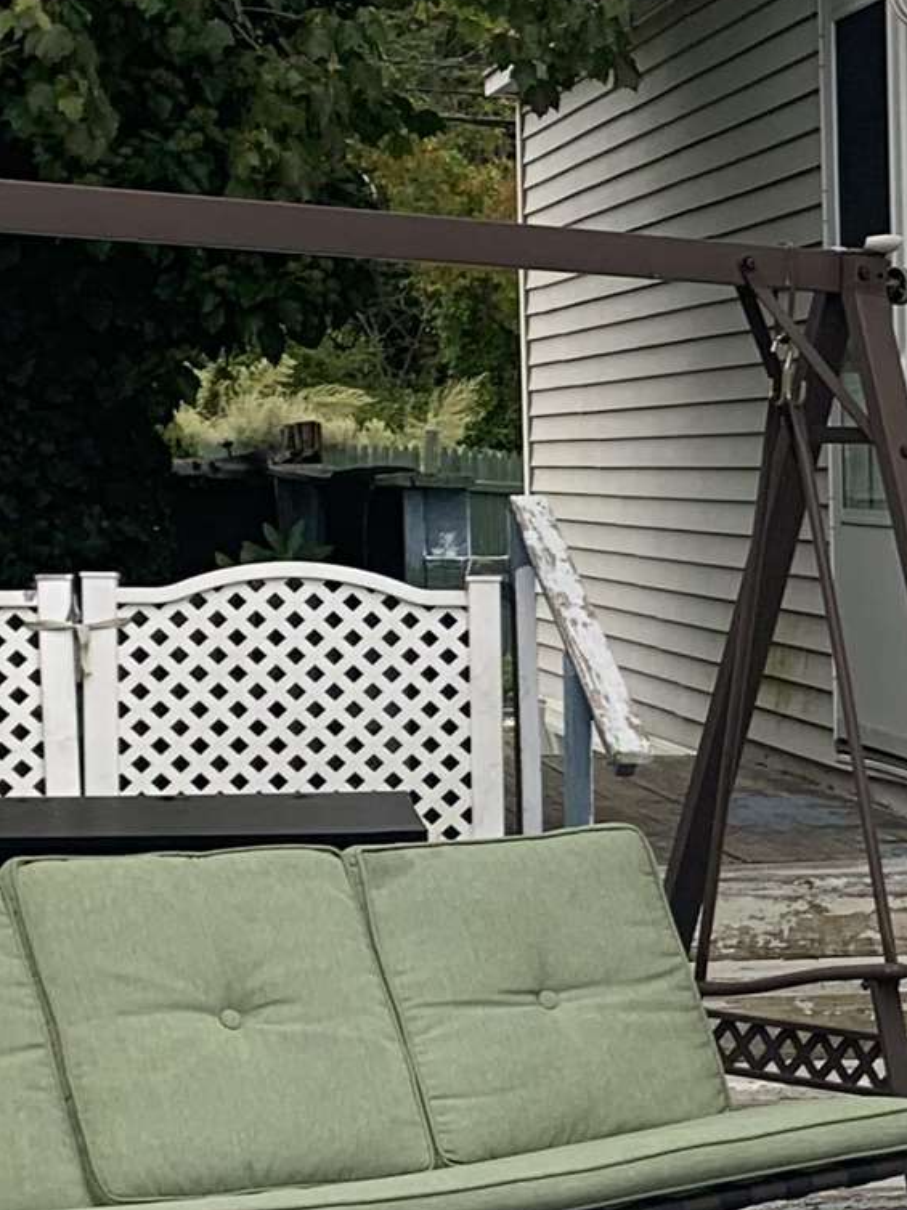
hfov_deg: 12.3
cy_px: 823
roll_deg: -0.3
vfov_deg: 18.5
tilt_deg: -6.9
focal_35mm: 106
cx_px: 1820
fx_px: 3705
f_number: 1.8
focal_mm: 4.25
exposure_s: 1/122
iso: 25
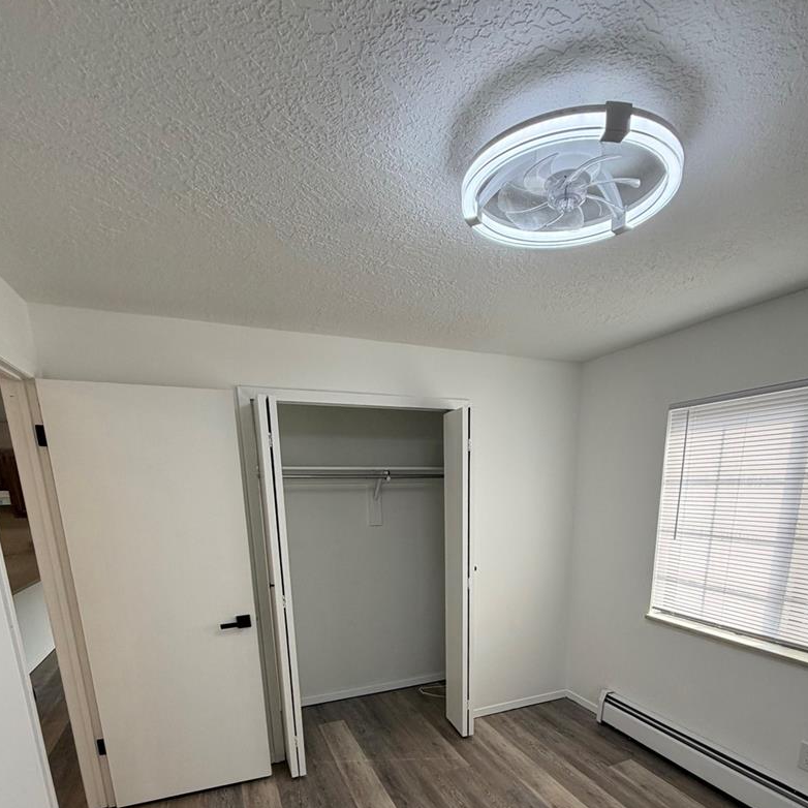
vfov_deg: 72.0
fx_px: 502
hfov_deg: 77.5
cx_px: 442
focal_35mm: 19
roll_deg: -0.4
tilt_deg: -14.1
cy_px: 612
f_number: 2.2
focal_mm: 2.22
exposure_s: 1/121
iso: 64
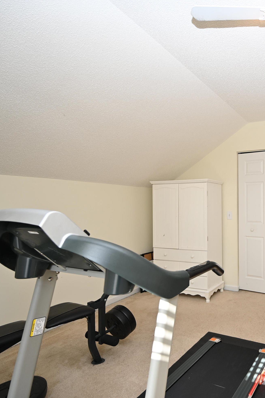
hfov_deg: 49.4
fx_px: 243
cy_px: 207
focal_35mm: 22
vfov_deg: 78.5
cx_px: 250
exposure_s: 1/60
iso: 220
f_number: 4
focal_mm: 14
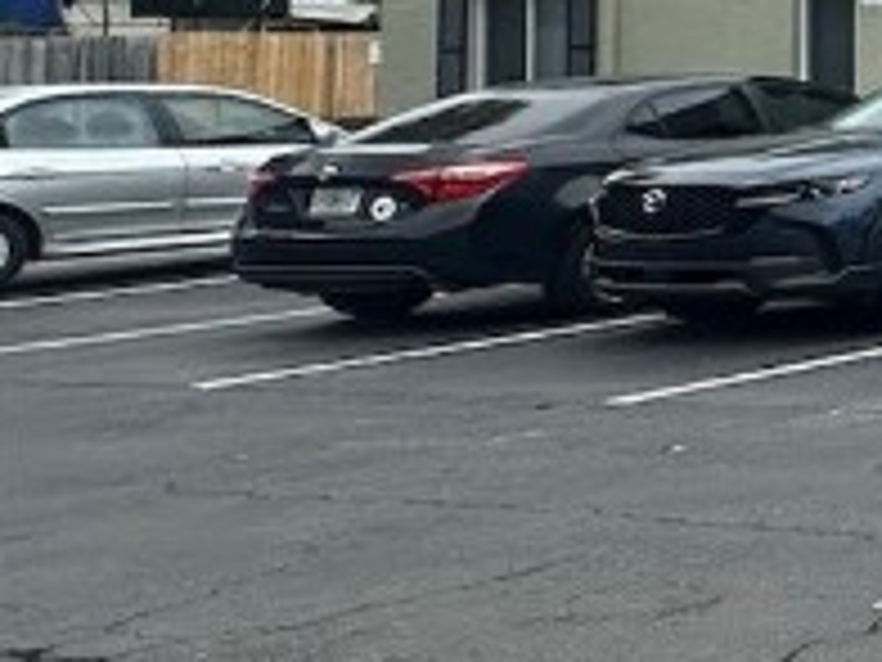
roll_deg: +0.5
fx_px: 1860
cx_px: 2300
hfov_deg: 13.7
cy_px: -41
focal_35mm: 73
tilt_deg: +2.6
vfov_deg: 19.4
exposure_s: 1/443
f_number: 2.2
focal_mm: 2.22
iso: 40
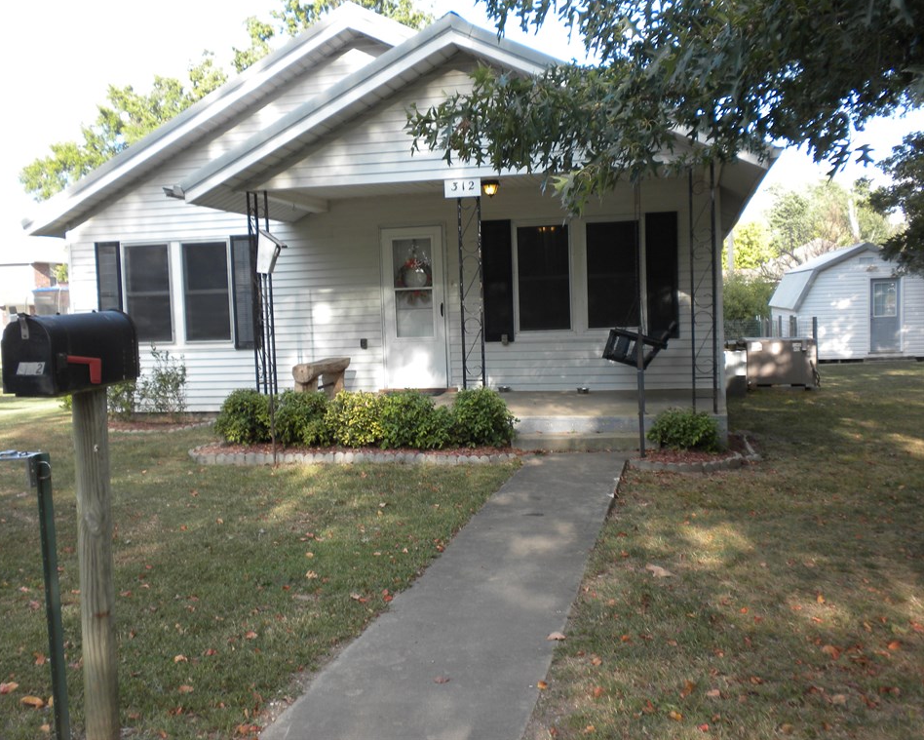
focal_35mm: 39
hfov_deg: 46.8
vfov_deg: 38.2
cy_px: 368
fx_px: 1067
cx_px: 427
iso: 64
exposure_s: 1/110
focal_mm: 6.6
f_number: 3.5
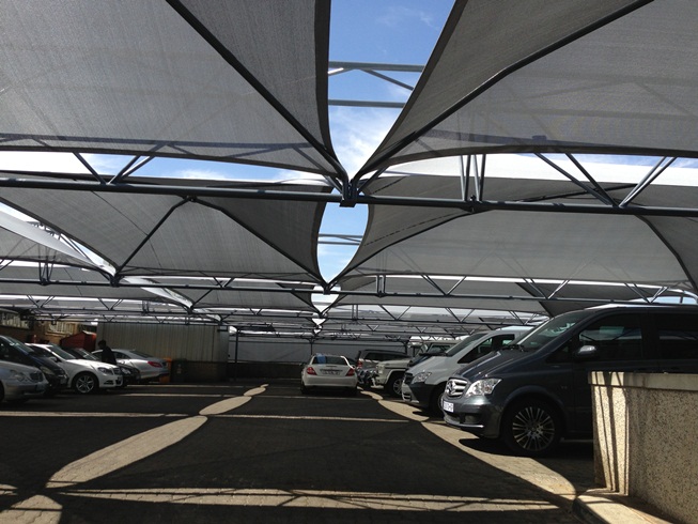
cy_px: 262
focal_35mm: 33
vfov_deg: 43.0
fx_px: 666
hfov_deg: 55.3
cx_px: 349
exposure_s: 1/968
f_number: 2.4
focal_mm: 4.13
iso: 50
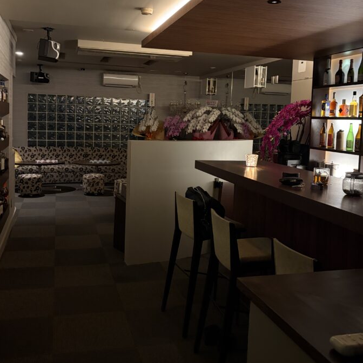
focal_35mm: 35
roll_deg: -0.9
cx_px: 169
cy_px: 154
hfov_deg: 47.2
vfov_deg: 47.1
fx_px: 415
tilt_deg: -4.5
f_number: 1.6
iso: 800
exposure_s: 1/29
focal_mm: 5.96
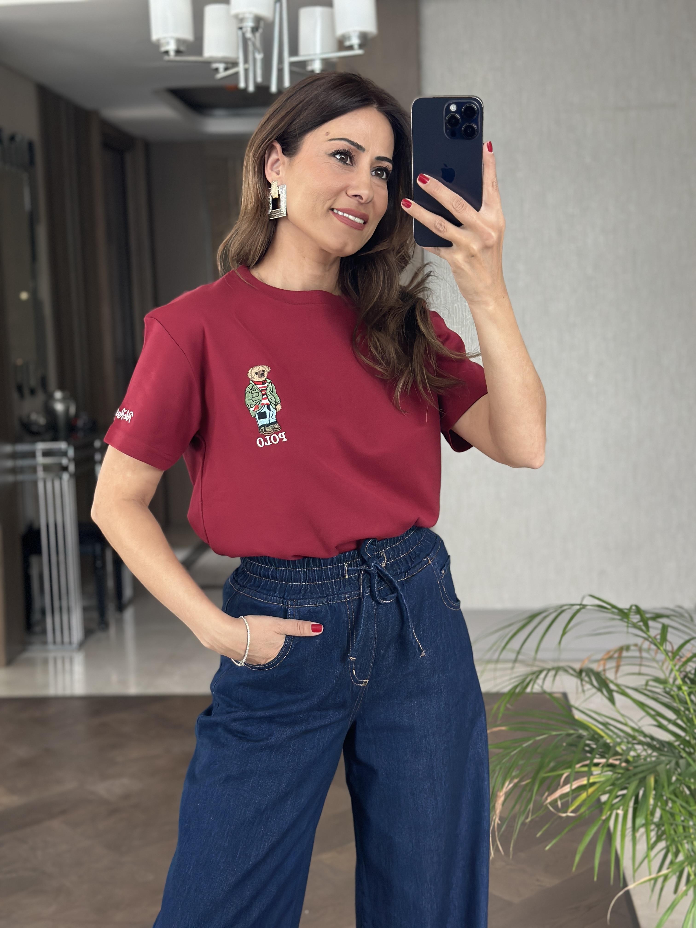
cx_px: 348
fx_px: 1287
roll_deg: +3.1
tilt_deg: -20.9
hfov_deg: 30.3
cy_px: 464
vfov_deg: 39.7
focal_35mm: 48
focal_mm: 6.86
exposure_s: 1/60
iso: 250
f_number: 1.78
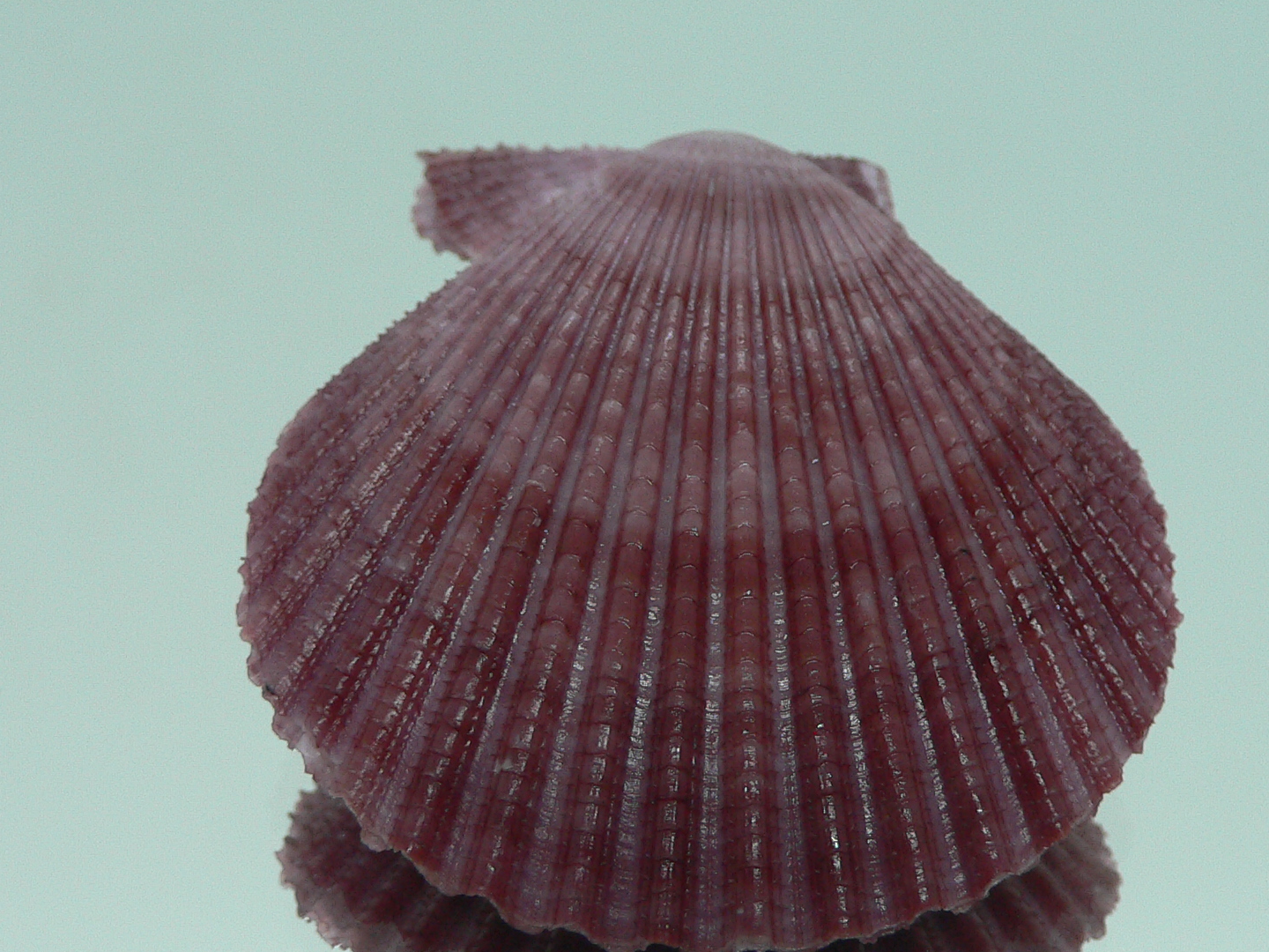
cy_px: 602
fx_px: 1796
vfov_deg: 29.5
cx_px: 716
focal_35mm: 49
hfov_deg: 38.8
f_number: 2.8
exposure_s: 1/60
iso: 150
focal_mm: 4.6
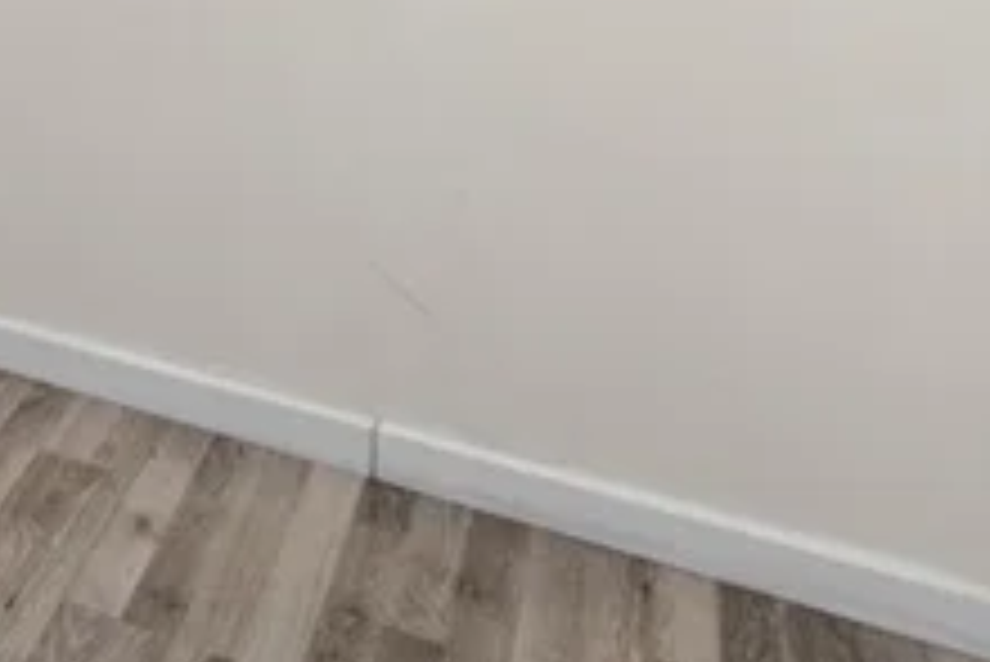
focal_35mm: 61
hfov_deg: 21.8
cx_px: -765
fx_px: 1679
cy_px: -405
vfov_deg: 18.9
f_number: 4
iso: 500
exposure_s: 1/15
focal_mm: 16
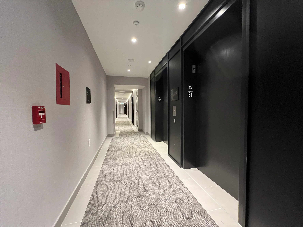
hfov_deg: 106.2
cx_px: 152
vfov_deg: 89.9
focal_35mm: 13
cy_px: 114
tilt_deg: -2.1
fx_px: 114
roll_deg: +0.5
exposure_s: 1/60
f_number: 1.8
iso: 640
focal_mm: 1.57
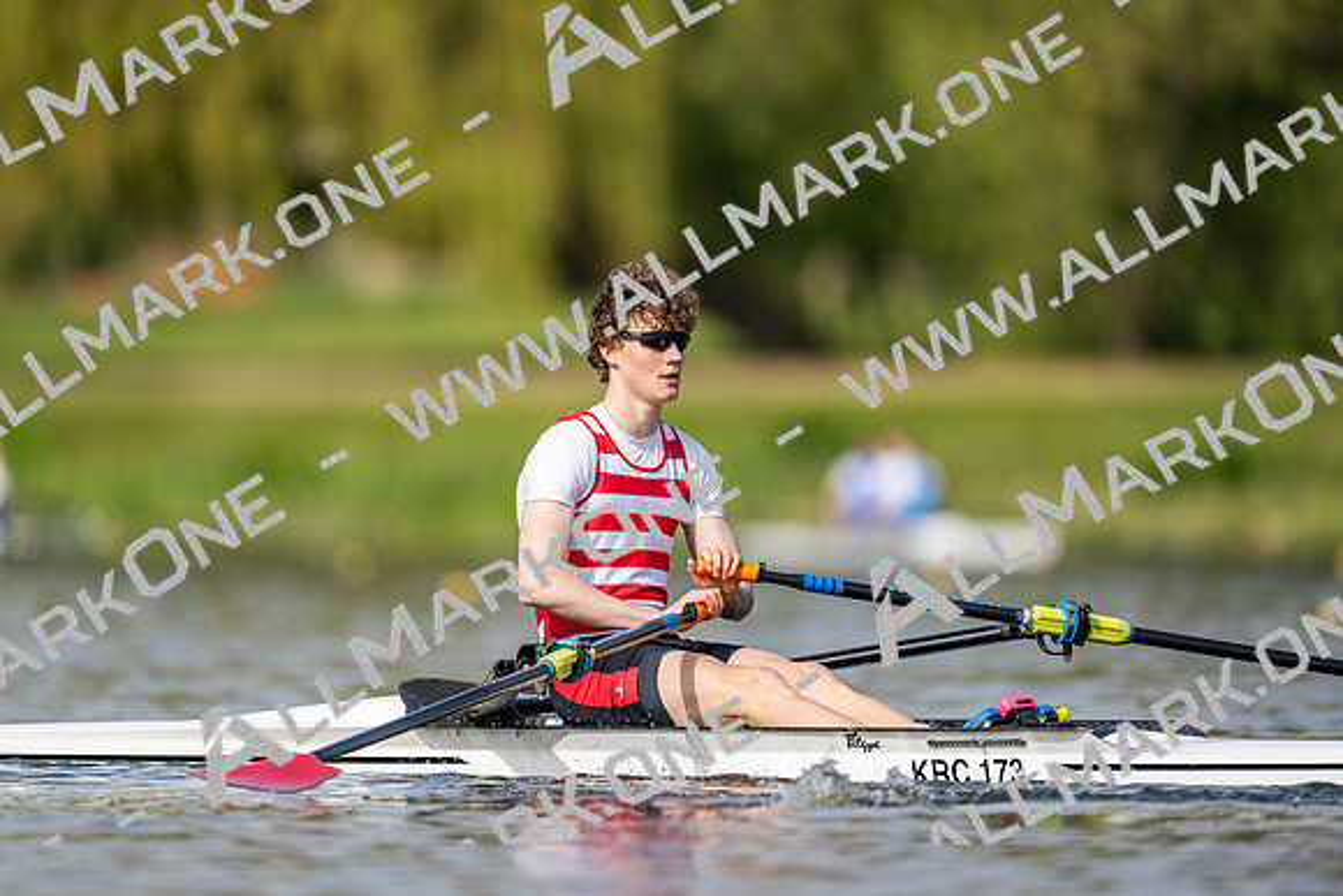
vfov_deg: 2.3
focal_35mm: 600
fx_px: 22388
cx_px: 672
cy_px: 448
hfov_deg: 3.4
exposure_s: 1/2500
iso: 280
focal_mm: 600
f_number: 4
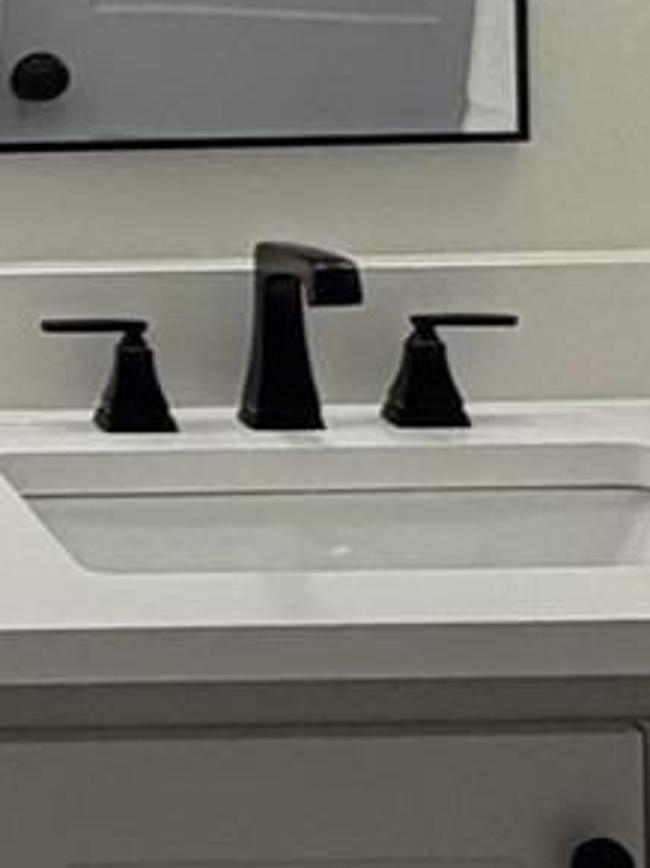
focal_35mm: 111
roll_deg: +0.8
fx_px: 2781
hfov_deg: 12.1
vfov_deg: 17.1
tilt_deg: -1.0
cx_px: -578
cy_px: -116
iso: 100
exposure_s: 1/120
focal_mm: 2.22
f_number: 2.2
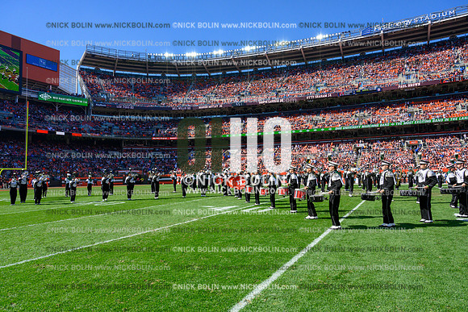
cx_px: 234
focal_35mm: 24
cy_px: 156
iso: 1000
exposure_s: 1/3200
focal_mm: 24
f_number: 8
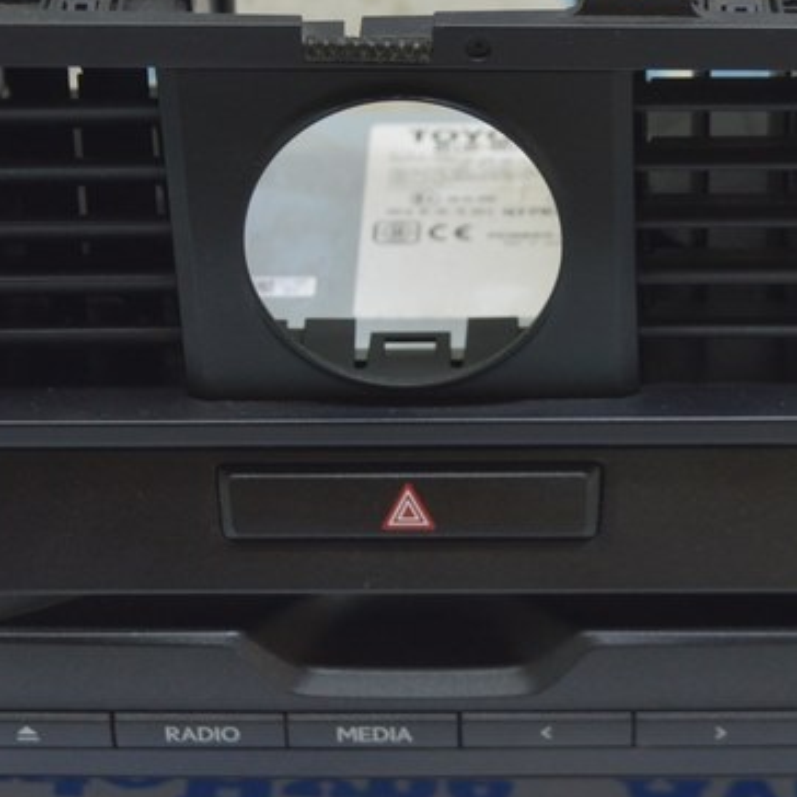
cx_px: 363
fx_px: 3543
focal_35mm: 136
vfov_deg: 12.8
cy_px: 406
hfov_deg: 12.8
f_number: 5.6
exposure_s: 1/20
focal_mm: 38
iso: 400
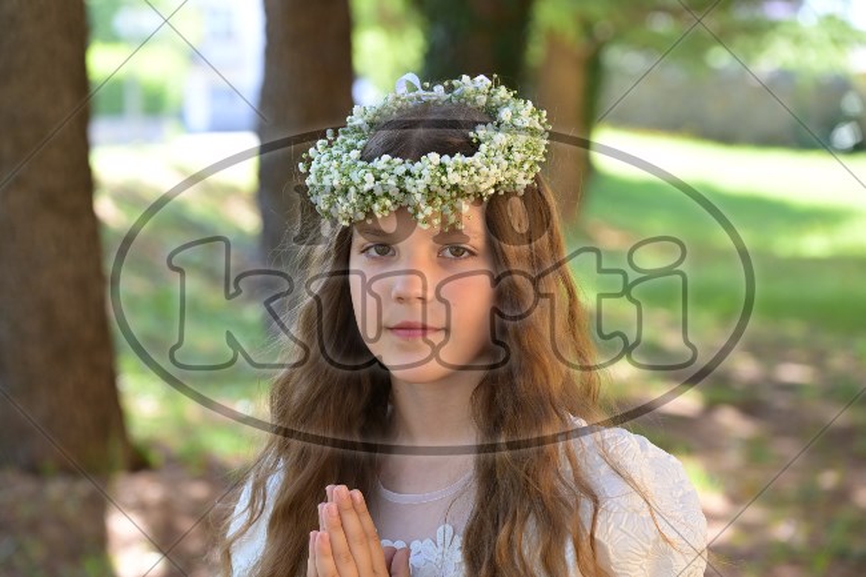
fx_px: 2477
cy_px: 288
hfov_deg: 19.8
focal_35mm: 103
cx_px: 433
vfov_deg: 13.3
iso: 640
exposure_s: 1/160
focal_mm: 103
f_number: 5.6
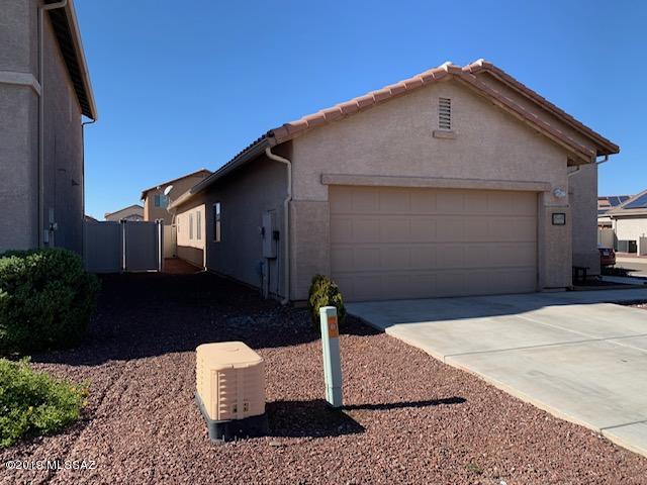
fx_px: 486
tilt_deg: -0.5
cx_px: 324
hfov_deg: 67.3
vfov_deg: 53.1
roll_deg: +0.1
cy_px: 242
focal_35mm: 26
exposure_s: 1/1513
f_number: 1.8
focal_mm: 4.25
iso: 25
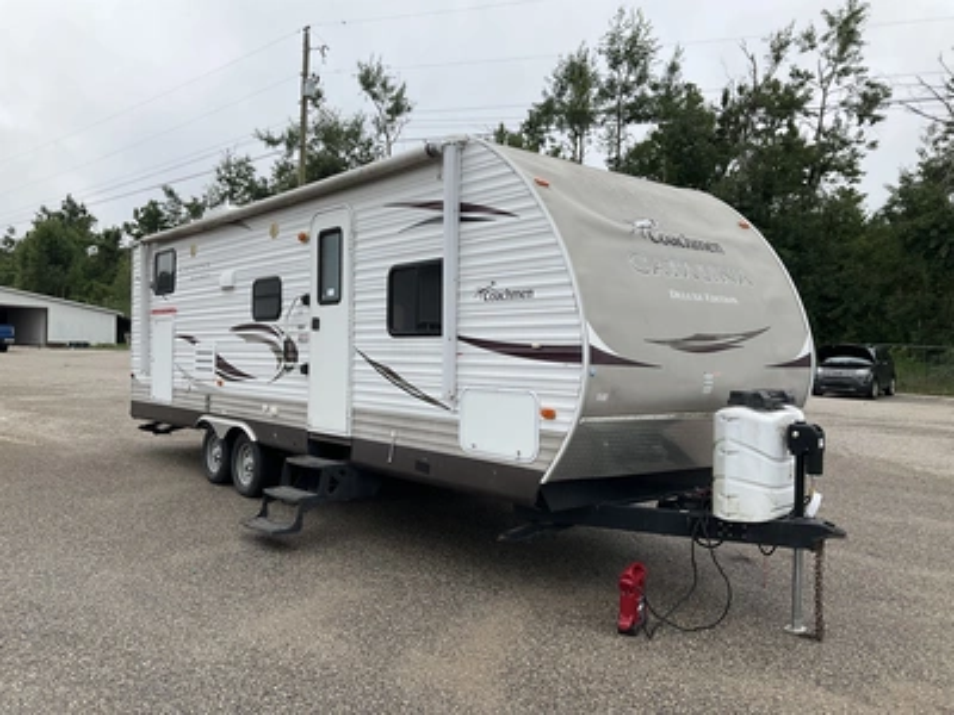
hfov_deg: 61.7
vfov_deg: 48.2
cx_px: 477
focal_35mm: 29
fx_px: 799
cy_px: 358
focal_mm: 3
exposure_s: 1/719
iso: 25
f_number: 1.8
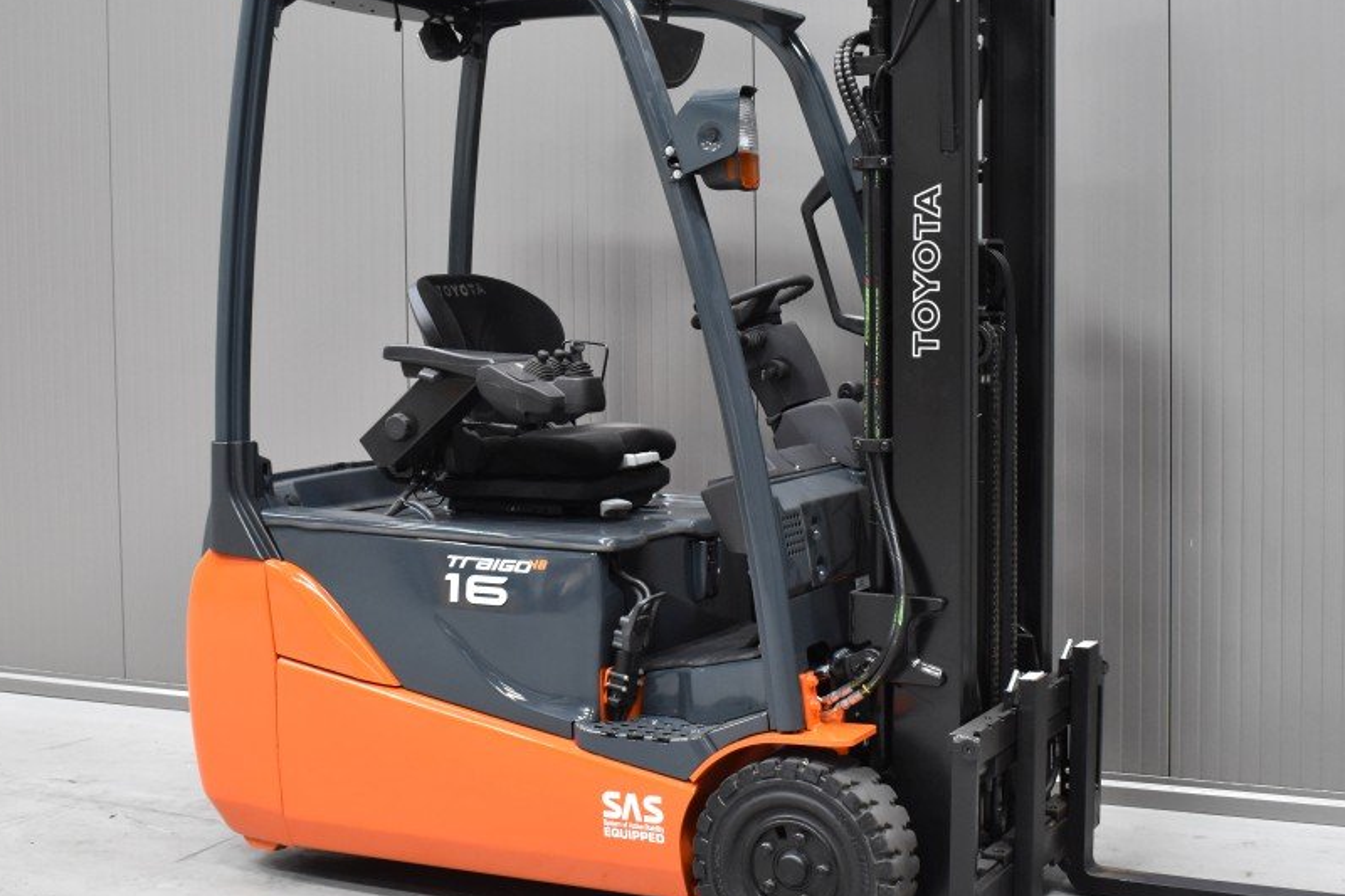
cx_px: 741
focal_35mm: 52
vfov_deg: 26.1
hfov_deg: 38.3
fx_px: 1933
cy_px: 405
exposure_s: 1/25
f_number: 5.6
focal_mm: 23
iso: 1250
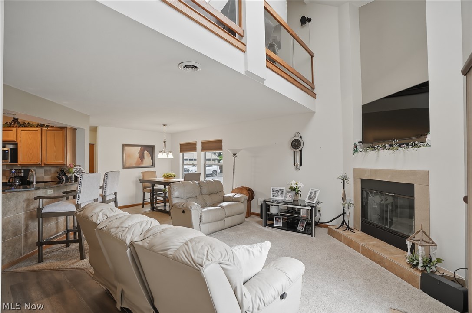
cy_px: 156
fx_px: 210
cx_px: 236
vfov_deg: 73.6
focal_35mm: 16
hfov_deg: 96.8
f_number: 3.5
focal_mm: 16
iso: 1600
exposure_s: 1/160
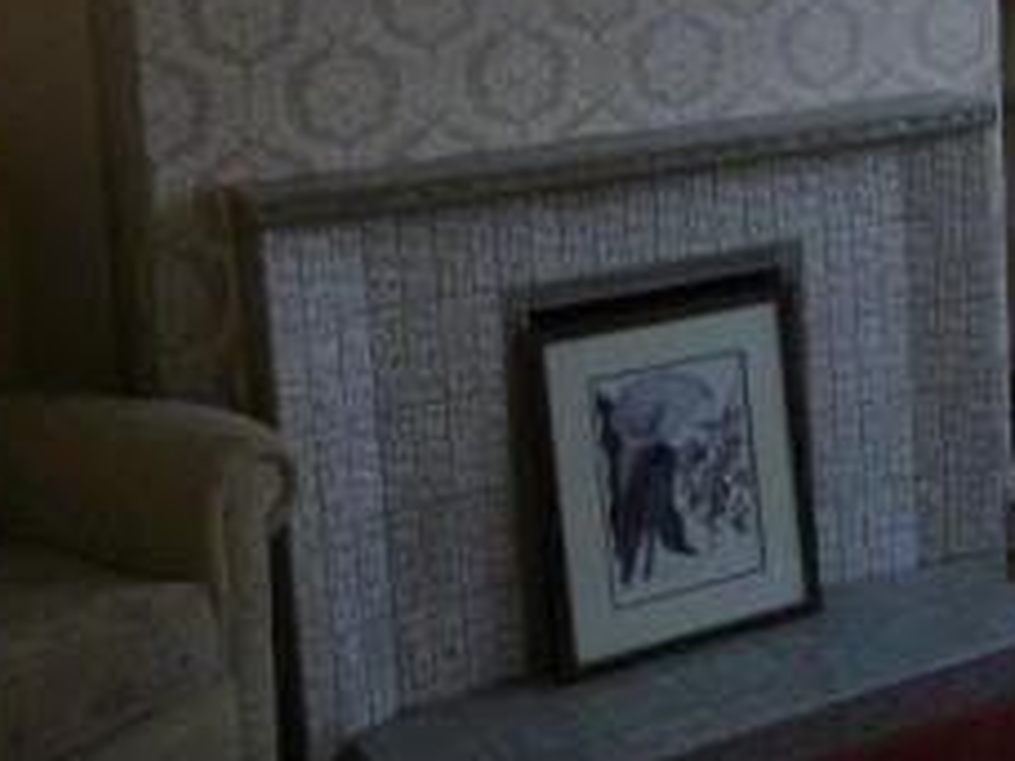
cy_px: 60
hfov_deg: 27.8
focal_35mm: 64
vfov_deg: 22.3
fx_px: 1877
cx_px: 1093
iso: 250
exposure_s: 1/60
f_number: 3.1
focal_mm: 4.5
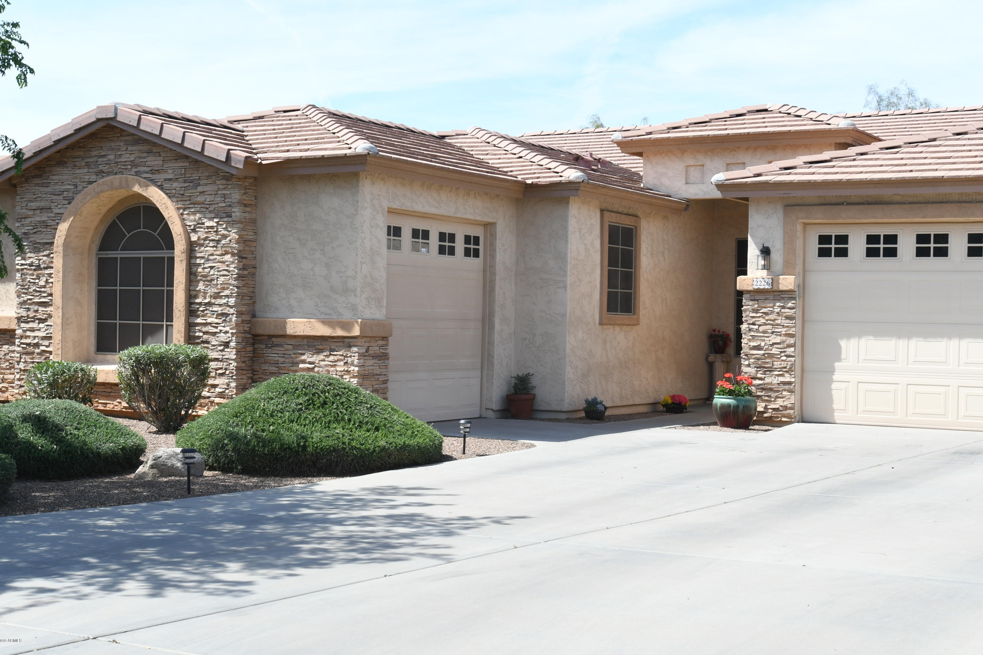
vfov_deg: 25.3
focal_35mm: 54
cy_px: 328
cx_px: 497
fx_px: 1461
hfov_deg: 37.2
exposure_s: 1/400
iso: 400
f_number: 10
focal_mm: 35
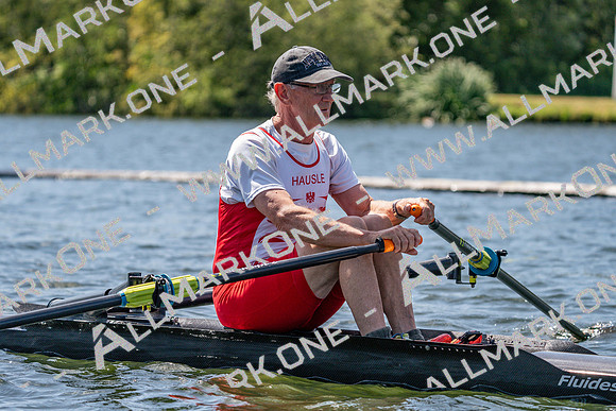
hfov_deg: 10.3
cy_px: 206
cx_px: 308
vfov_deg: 6.9
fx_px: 3423
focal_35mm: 200
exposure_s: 1/2000
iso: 320
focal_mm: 200
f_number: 5.6
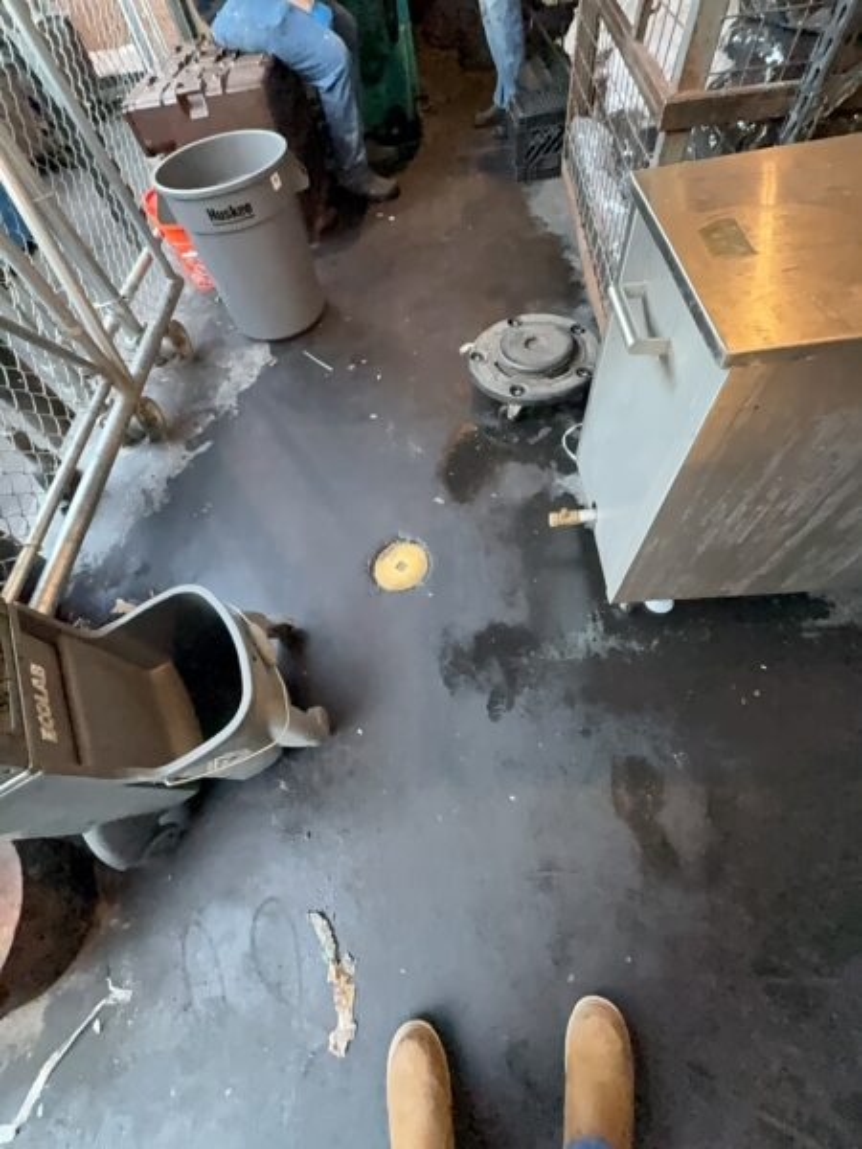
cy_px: 574
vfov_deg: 102.1
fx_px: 465
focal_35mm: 14
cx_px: 431
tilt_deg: -59.0
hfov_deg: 85.7
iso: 1000
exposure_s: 1/61
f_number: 2.2
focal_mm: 2.22
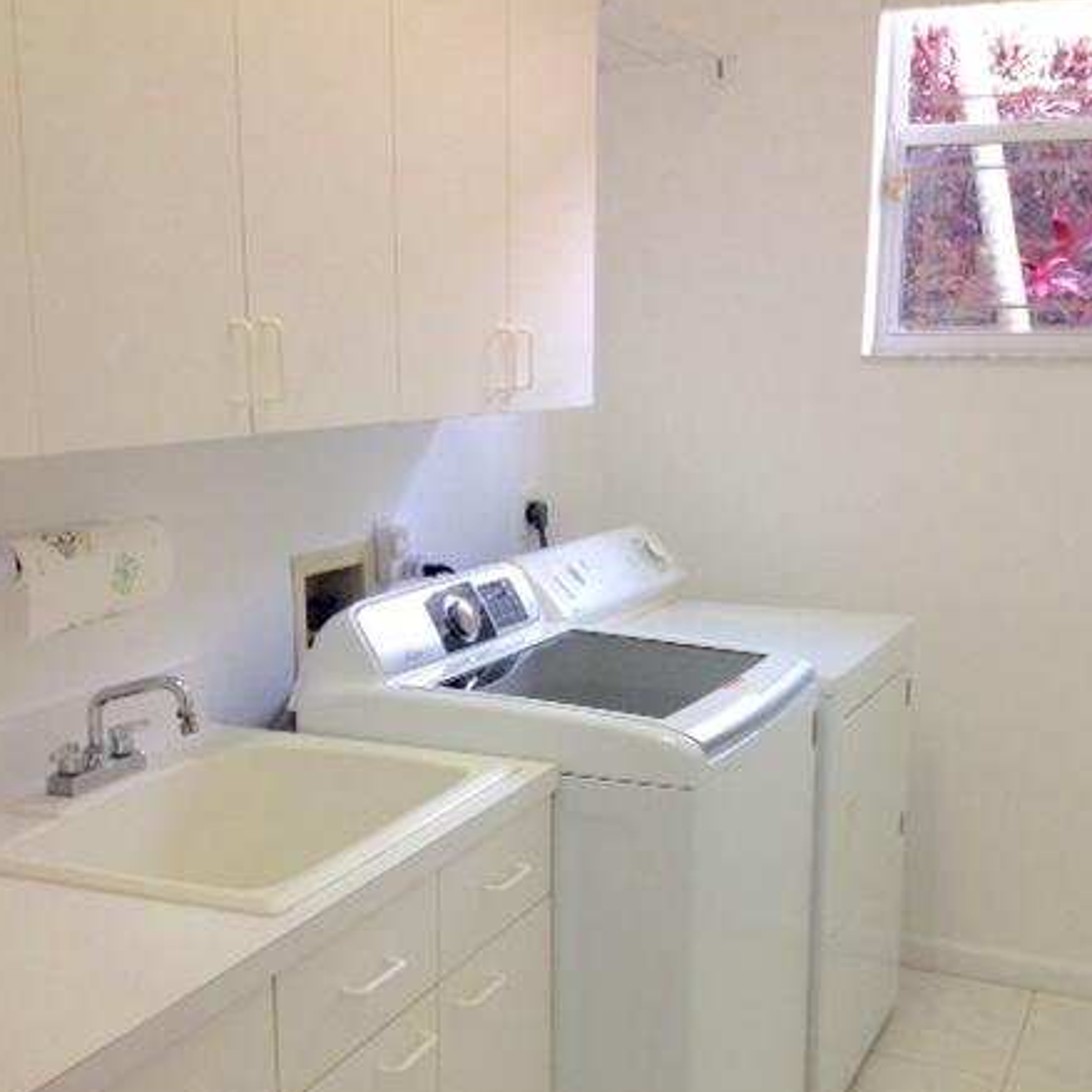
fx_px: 1606
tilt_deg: -13.5
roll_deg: +0.3
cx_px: 540
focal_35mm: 45
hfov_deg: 37.6
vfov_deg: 37.3
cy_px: 692
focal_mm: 4.28
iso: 64
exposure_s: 1/60
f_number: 2.4
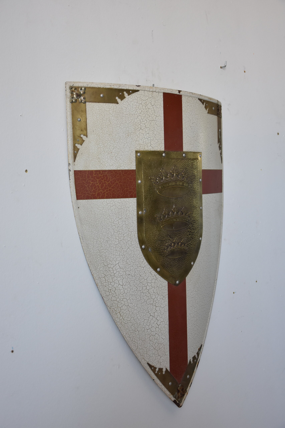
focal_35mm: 40
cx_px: 142
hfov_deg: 33.0
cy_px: 214
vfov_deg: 47.9
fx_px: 481
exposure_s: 1/100
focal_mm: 27
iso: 800
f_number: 5
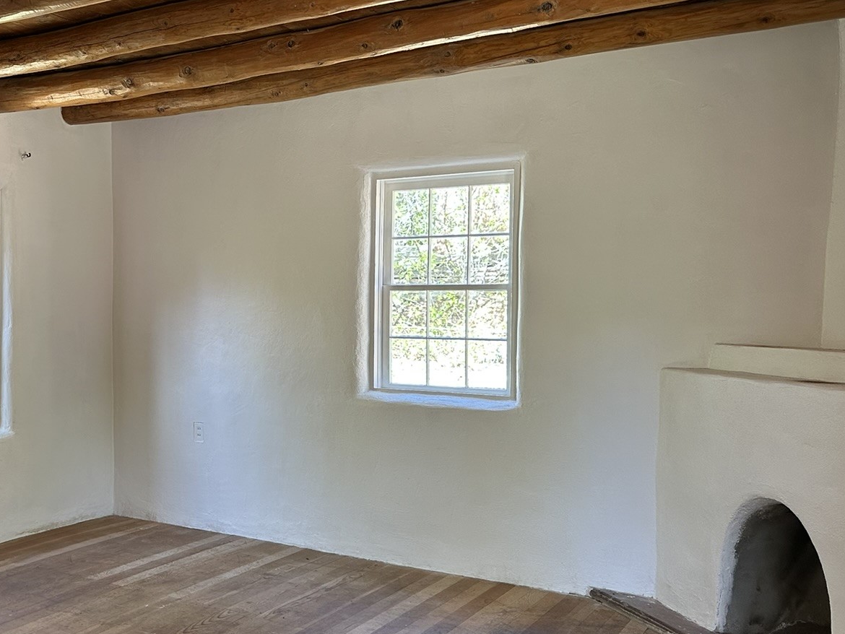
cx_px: 144
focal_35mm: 42
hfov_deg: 42.4
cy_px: 335
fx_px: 1025
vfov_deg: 34.4
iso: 160
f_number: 1.78
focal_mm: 6.86
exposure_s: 1/121
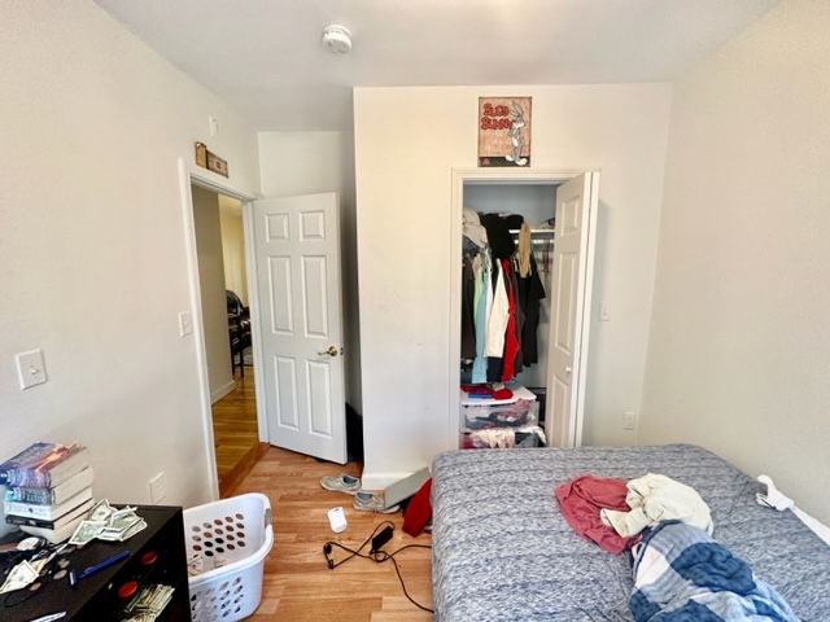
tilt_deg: -8.4
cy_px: 311
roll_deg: +0.3
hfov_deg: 102.1
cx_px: 415
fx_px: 336
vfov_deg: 85.7
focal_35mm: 14
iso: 200
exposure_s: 1/60
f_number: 2.2
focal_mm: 2.22
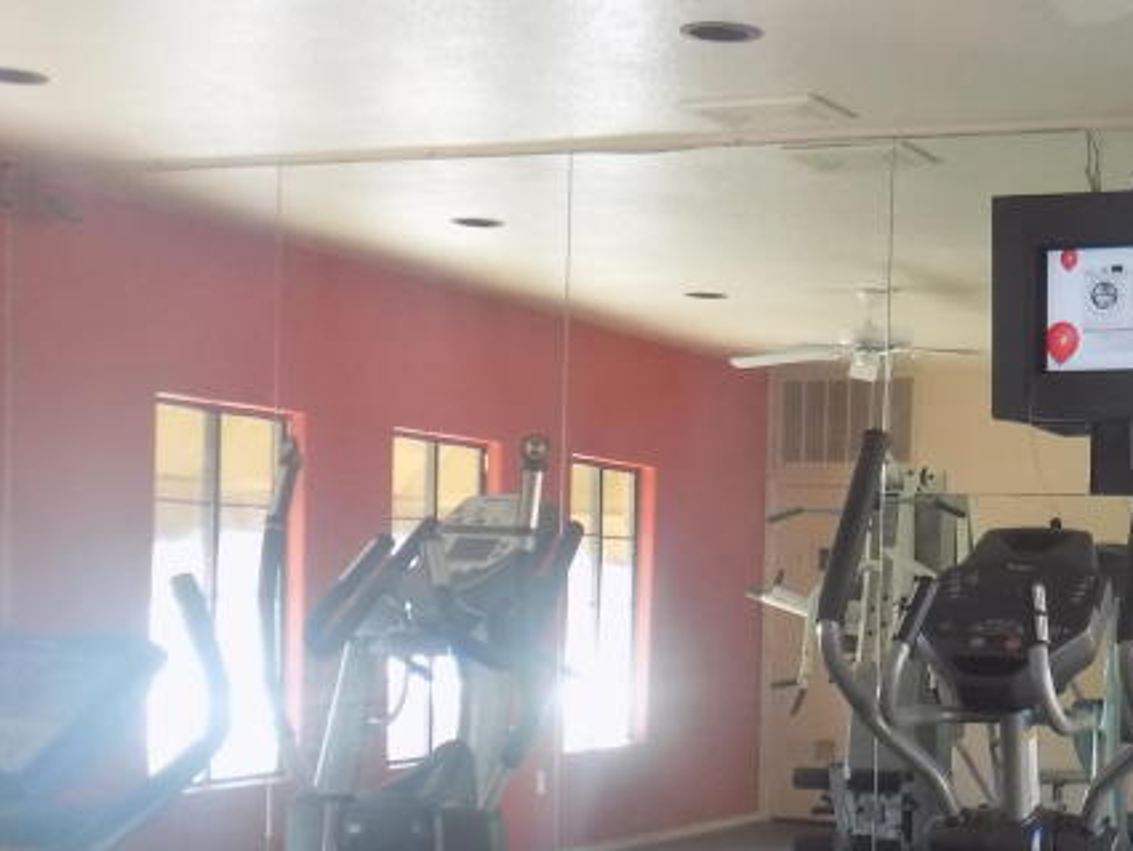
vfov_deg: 22.2
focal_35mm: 65
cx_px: 978
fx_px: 2128
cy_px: 726
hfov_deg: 28.8
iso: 180
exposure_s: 1/30
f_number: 3.2
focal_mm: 4.8
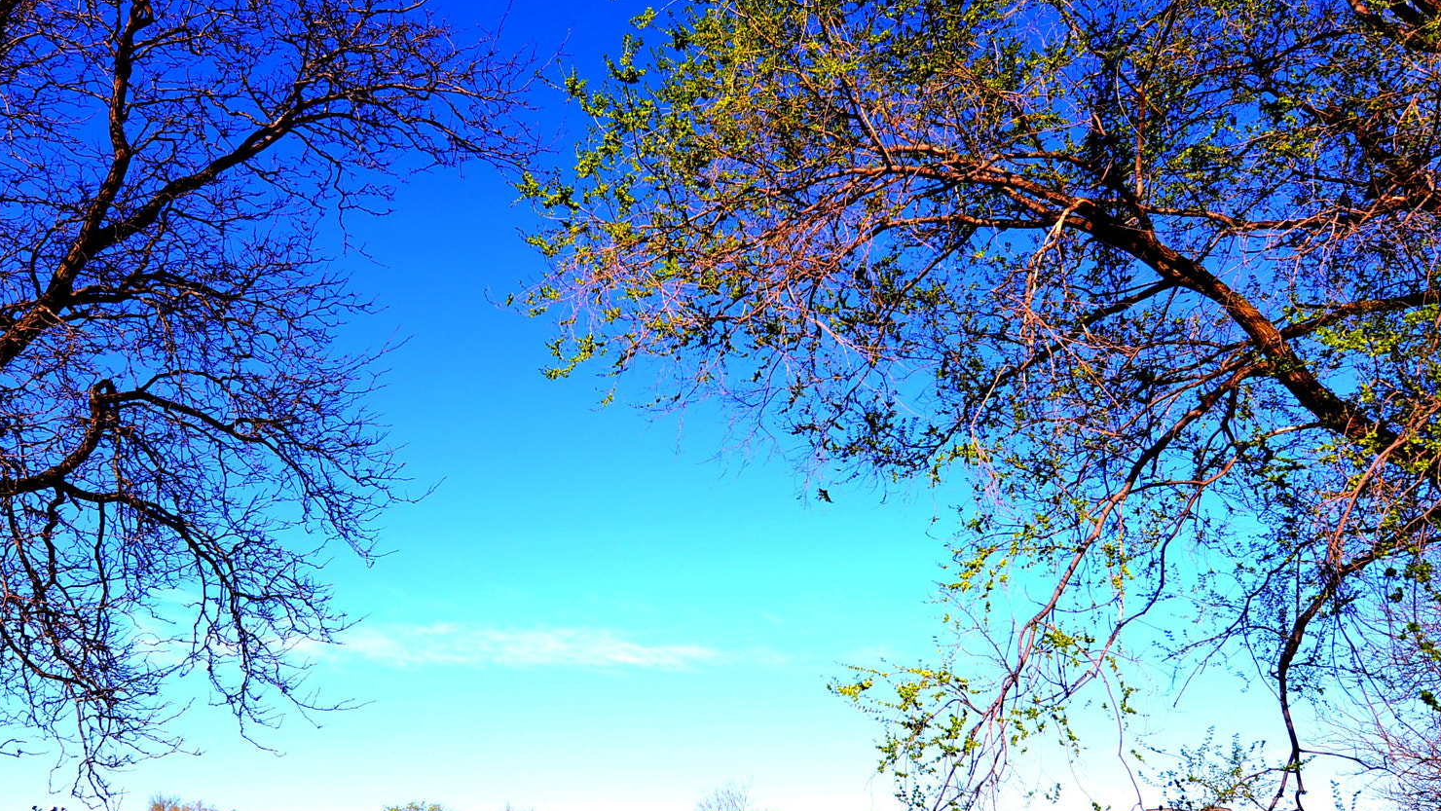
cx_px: 645
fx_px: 1108
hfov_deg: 65.9
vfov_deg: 40.0
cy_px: 490
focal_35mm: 29
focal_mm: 20
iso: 100
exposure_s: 1/160
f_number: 8
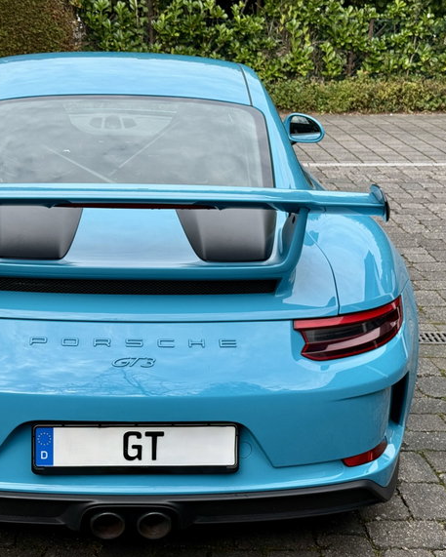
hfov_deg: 24.1
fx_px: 1039
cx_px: 141
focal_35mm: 63
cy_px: 280
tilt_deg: -16.2
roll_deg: -0.4
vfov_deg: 30.0
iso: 64
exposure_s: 1/1795
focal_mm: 6.76
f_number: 1.78
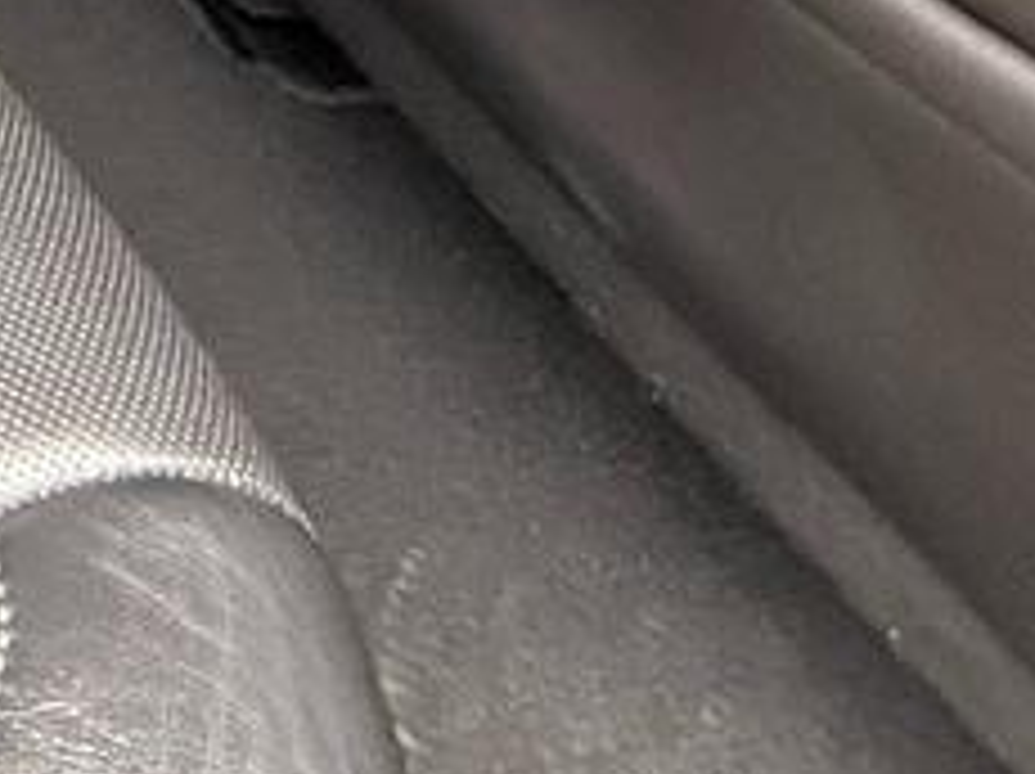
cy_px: -1354
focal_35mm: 78
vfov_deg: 12.2
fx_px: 2330
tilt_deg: -13.6
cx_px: -968
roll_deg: -4.3
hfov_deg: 18.1
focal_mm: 2.22
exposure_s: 1/60
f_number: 2.2
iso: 500
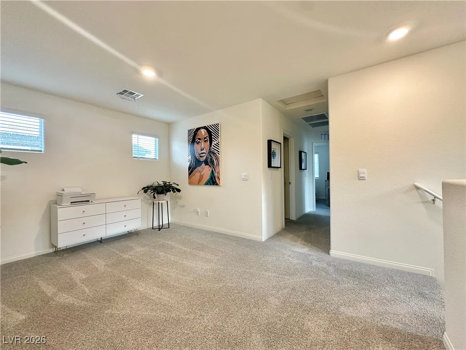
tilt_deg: +0.8
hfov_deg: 102.1
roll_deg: +0.8
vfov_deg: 85.7
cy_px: 175
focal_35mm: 14
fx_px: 188
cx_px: 233
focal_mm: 2.22
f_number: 2.2
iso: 160
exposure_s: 1/60
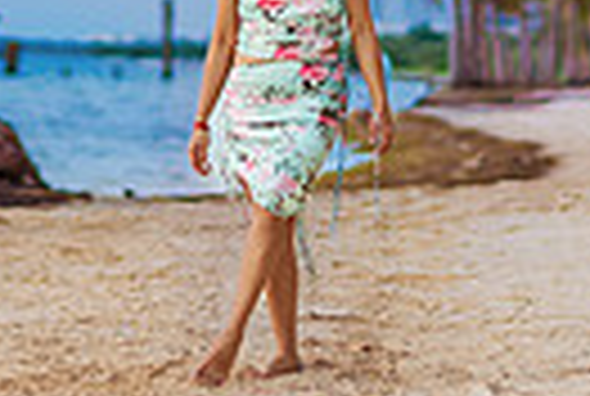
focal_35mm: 256
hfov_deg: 8.0
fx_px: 4205
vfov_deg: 5.3
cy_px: -205
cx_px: 234
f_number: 1.8
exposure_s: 1/5000
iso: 640
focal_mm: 58
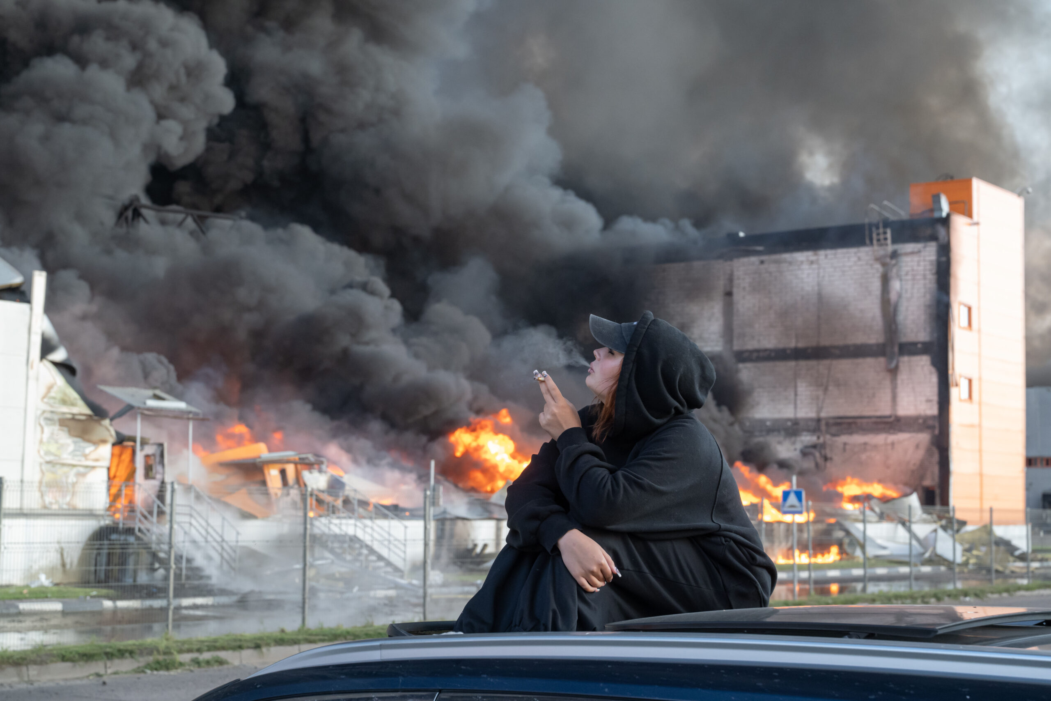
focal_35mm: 56
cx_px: 526
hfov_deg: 35.6
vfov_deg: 24.2
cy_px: 350
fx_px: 1635
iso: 2000
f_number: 6.3
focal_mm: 56
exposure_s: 1/250
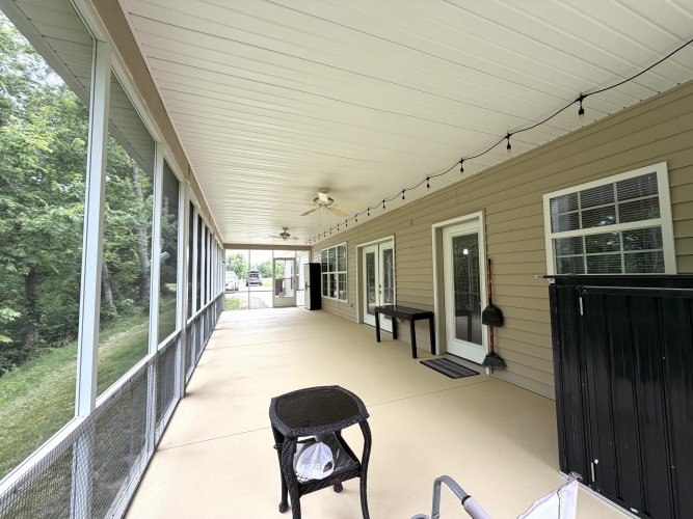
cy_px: 260
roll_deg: +1.3
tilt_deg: +4.2
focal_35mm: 14
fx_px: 280
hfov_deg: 102.1
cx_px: 346
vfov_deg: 85.7
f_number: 2.2
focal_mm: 2.22
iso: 40
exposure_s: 1/160
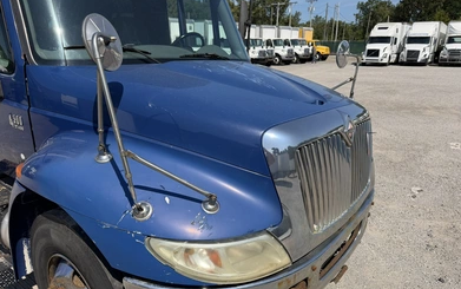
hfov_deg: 70.4
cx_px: 226
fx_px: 327
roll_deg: +0.1
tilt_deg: -20.0
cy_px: 170
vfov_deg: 47.5
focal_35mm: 26
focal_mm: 6.76
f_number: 1.78
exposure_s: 1/7353
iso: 125
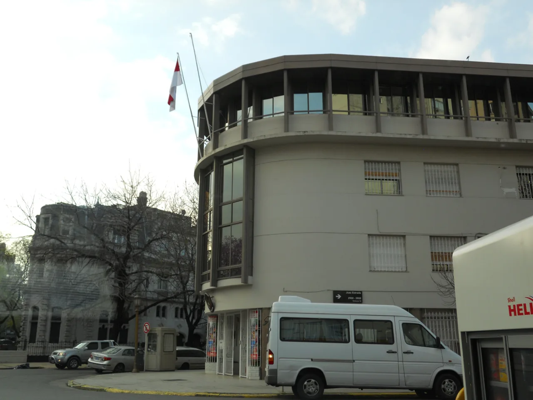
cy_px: 200
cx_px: 266
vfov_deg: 44.2
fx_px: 493
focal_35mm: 32
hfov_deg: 56.8
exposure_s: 1/400
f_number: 2.8
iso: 80
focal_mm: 5.7
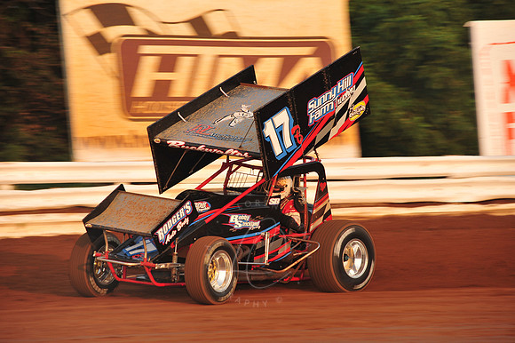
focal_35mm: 200
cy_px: 172
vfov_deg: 6.9
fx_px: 2859
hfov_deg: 10.3
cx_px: 258
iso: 640
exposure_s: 1/320
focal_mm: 200
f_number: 8
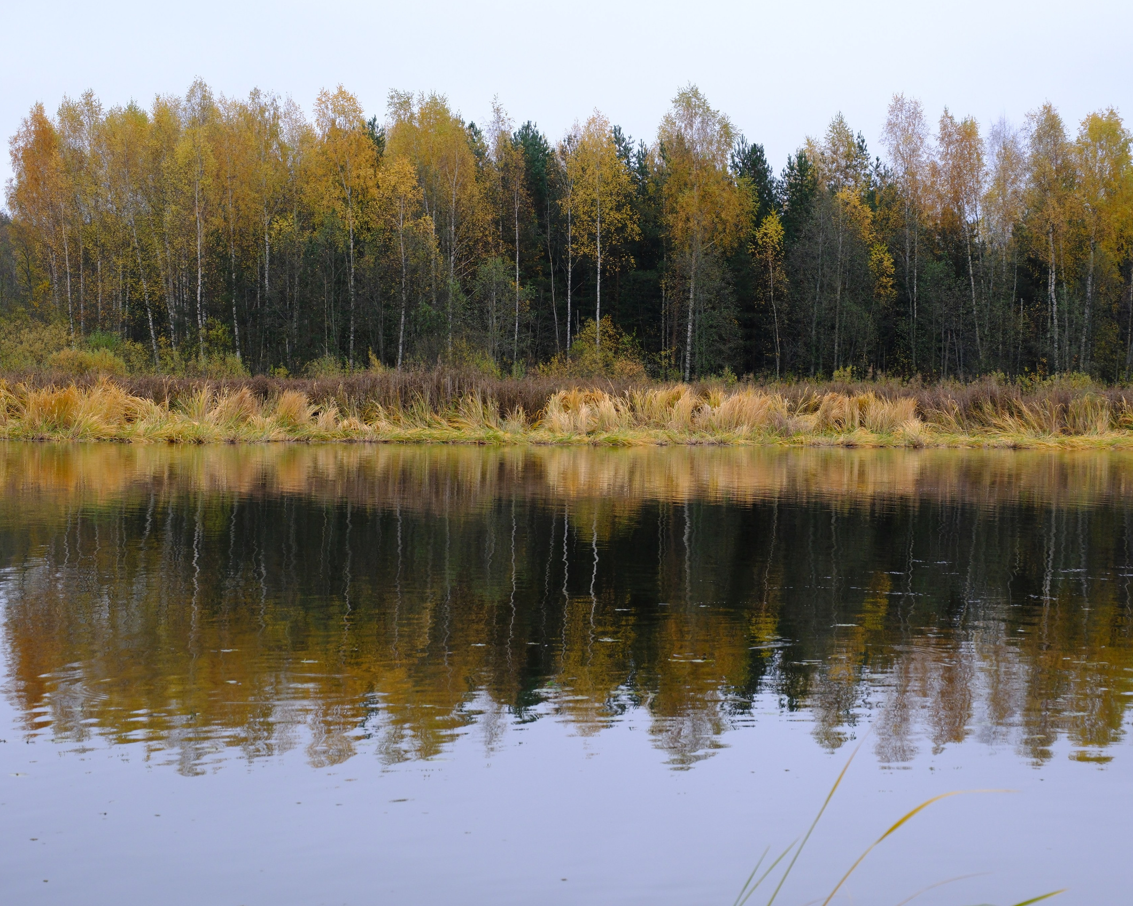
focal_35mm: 85
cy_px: 454
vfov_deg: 18.1
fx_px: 2850
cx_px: 618
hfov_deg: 22.5
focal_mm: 50
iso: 500
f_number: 4.8
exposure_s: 1/250
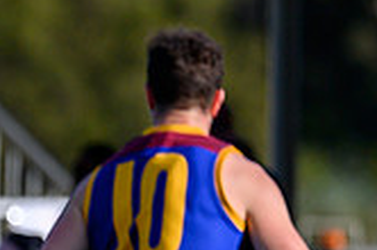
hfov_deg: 0.8
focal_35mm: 2706
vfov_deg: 0.5
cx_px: -402
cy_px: 426
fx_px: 28283
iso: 220
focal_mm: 500
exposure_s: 1/2500
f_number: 4
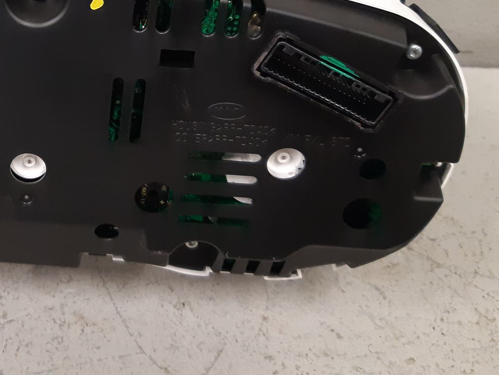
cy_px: 37
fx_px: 735
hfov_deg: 34.9
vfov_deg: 27.5
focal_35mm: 51
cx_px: 31
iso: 200
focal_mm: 3.93
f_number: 1.7
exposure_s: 1/50
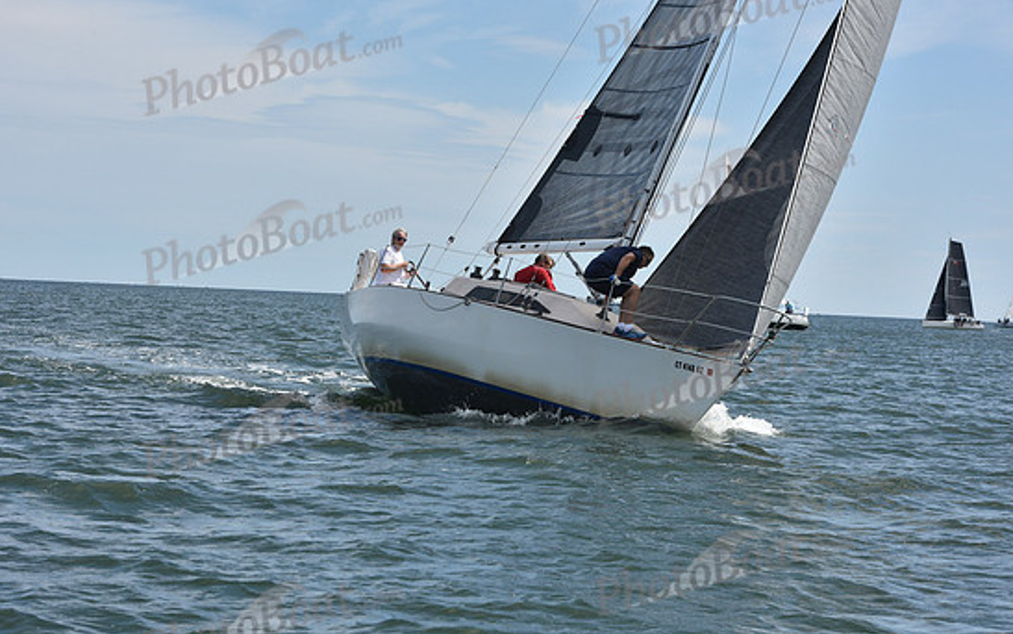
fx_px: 2982
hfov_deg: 19.3
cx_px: 500
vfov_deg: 12.1
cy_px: 309
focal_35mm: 108
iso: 320
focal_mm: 100
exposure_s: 1/1000
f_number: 10
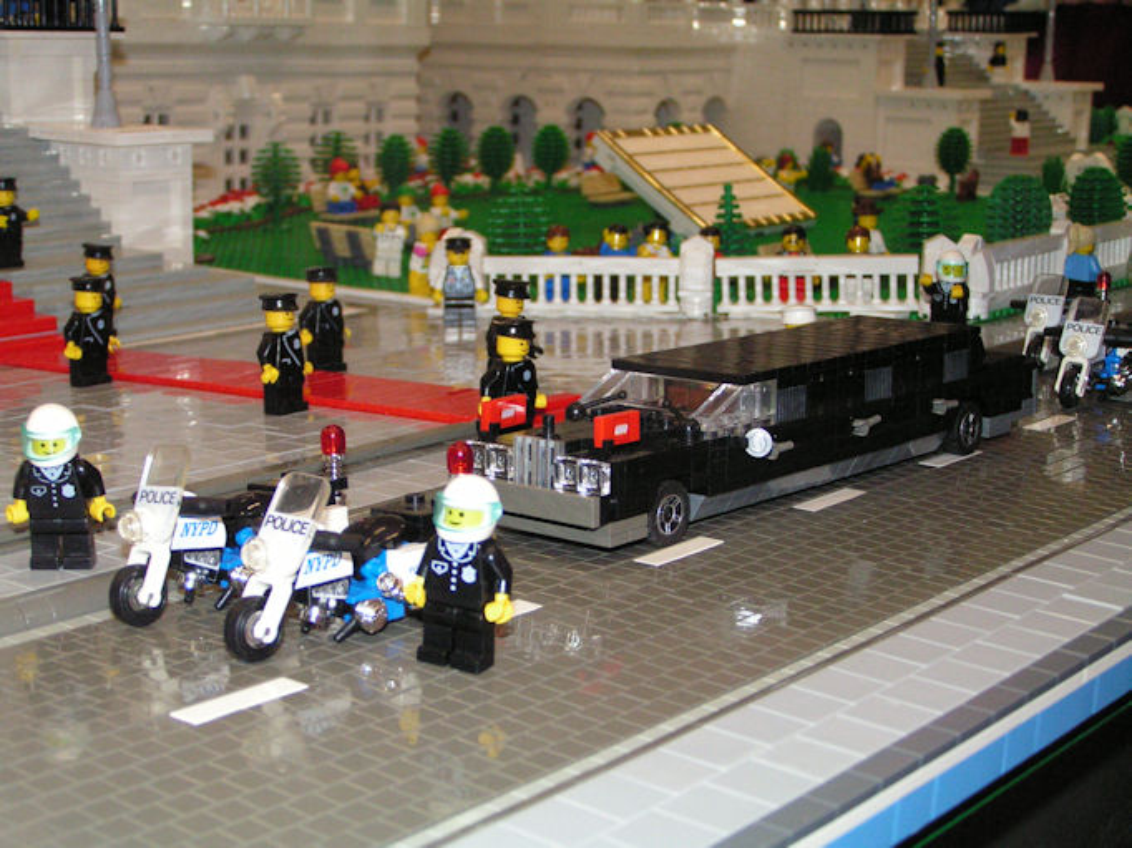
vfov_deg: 24.8
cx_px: 566
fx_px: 1929
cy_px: 424
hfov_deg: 32.7
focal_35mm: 59
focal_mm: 9.9
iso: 200
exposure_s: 1/60
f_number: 3.2
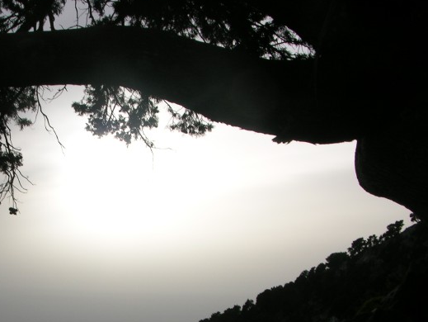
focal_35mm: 69
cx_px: 60
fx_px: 854
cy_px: 291
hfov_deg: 27.3
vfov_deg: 20.9
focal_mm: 9
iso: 50
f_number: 7.1
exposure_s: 1/232
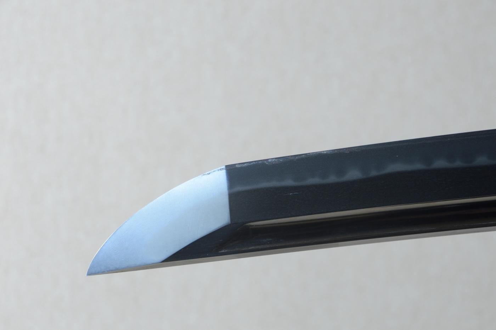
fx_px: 2065
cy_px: 165
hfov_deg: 13.7
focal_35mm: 150
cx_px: 248
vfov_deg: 9.1
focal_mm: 100
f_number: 11
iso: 400
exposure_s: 1/1.6
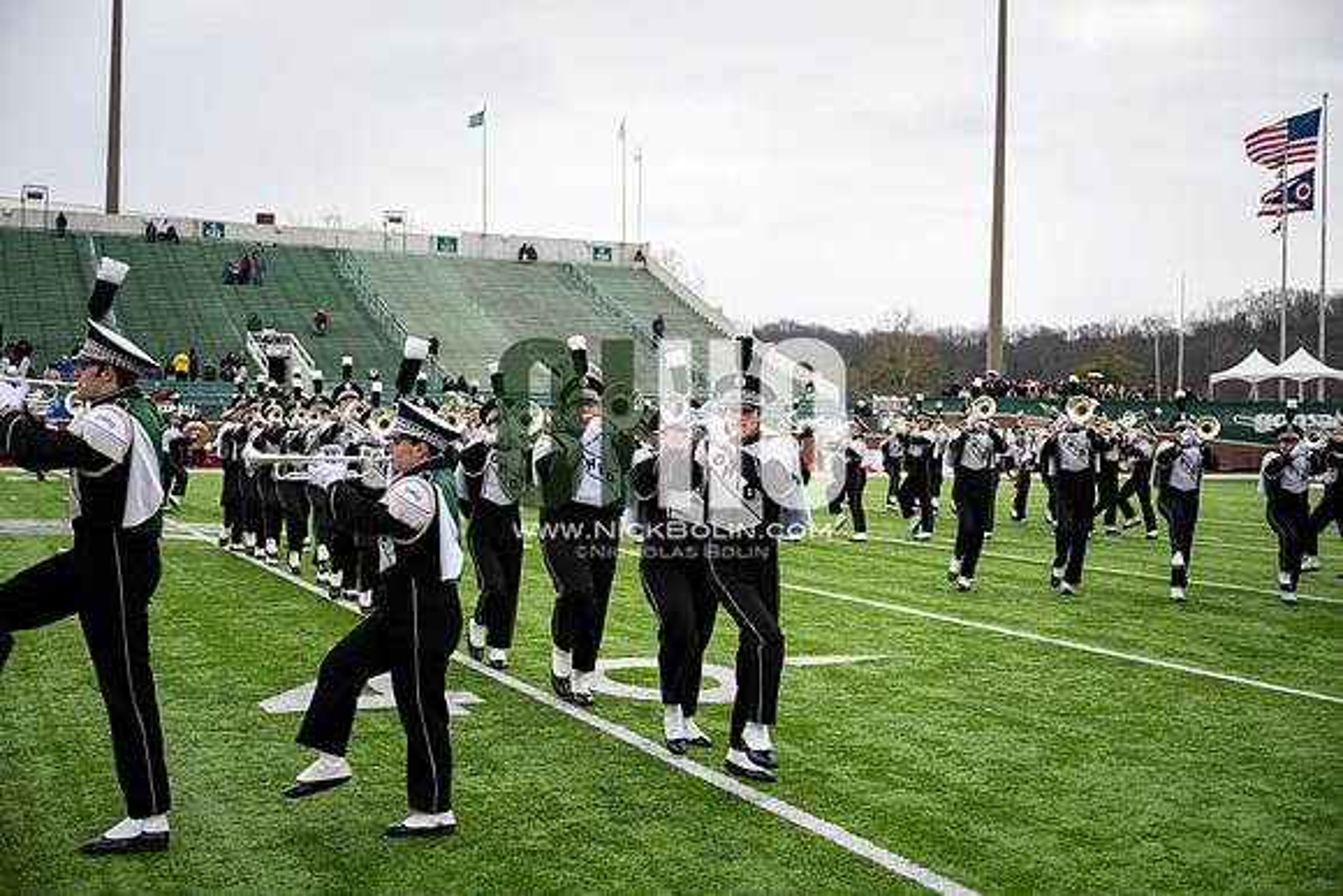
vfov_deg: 30.5
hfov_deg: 44.5
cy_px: 448
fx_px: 1642
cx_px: 672
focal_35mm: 44
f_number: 2.8
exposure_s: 1/500
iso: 160
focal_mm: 44
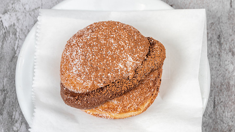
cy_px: 67
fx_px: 1029
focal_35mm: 165
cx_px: 117
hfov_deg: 13.0
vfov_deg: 7.3
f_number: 8
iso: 250
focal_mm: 85
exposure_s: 1/50
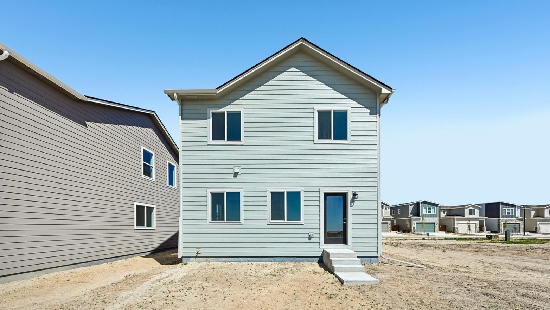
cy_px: 160
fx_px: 219
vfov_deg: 70.5
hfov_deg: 103.0
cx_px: 280
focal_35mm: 15
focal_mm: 14
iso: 64
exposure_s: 1/100
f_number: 11
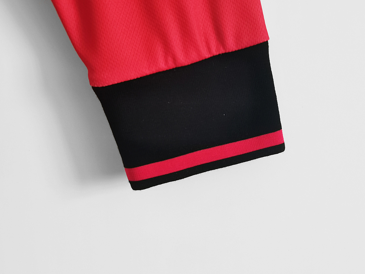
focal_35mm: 51
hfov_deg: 37.5
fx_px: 538
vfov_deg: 28.6
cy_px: 137
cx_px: 182
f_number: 1.8
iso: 400
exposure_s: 1/33.3
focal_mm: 5.58
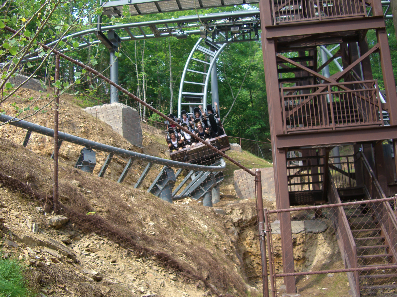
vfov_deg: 37.7
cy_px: 148
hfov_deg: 49.0
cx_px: 198
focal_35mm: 38
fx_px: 436
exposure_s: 1/250
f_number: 2.8
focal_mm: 7.9
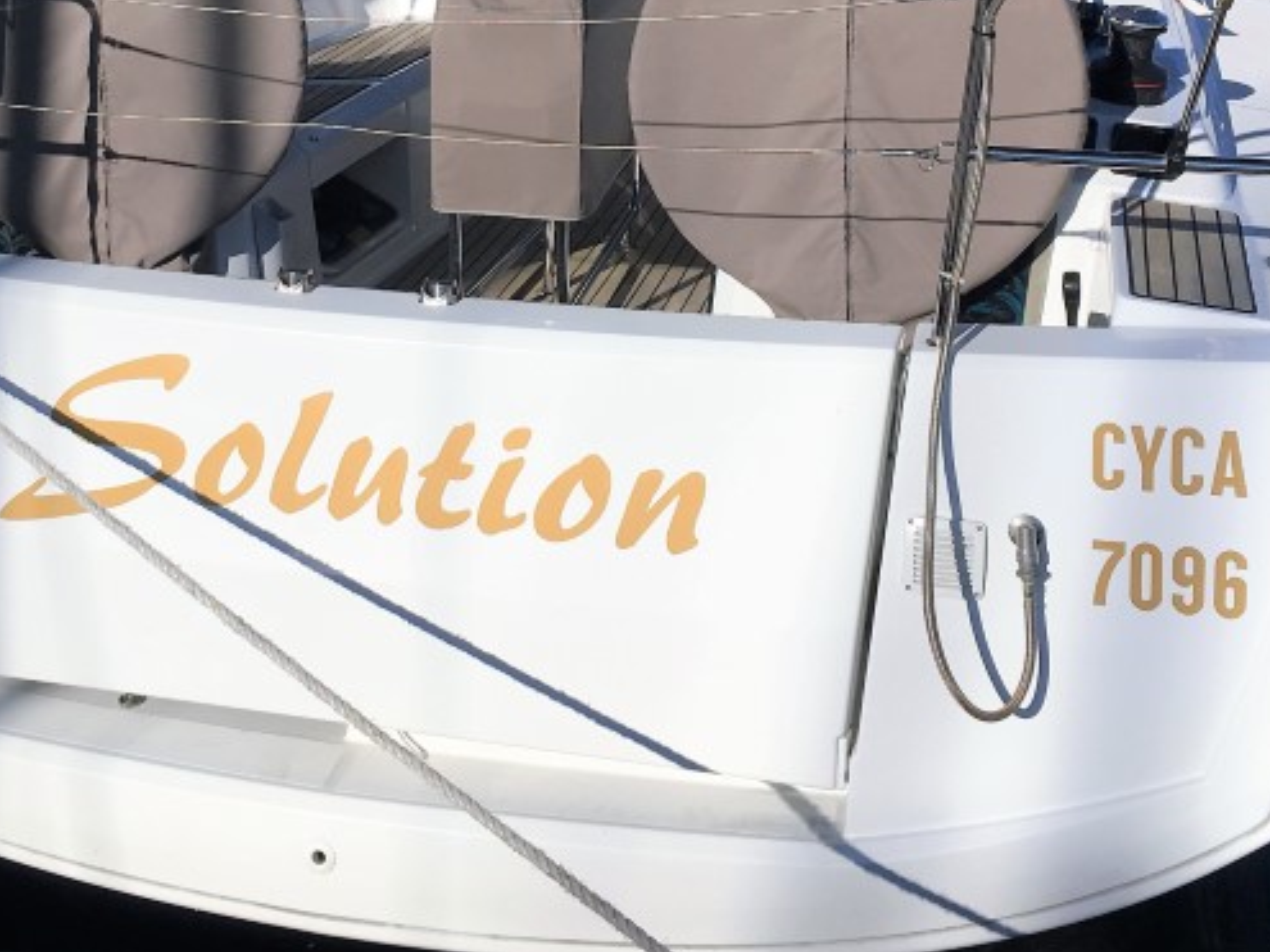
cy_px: 67
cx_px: 467
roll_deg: -0.8
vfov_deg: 23.6
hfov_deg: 32.0
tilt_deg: -9.6
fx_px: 2201
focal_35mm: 60
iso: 25
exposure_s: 1/3344
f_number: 2.2
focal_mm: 4.15
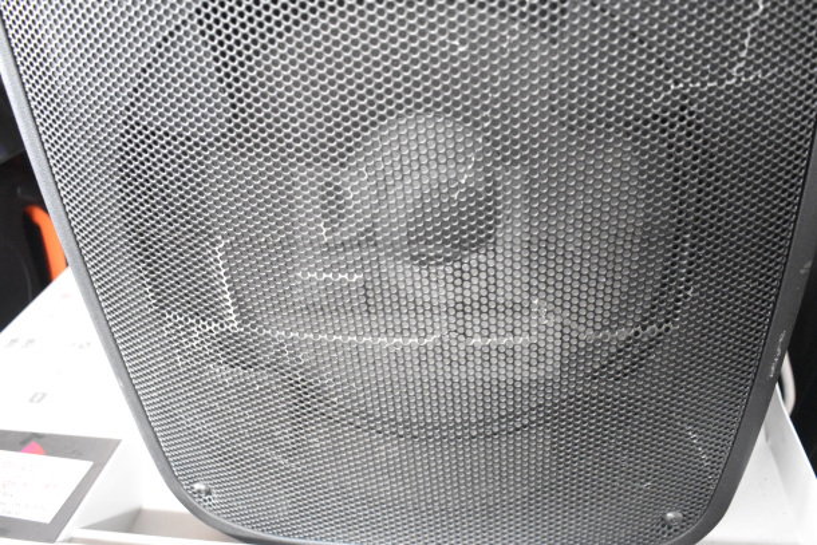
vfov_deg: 40.0
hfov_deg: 57.2
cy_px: 272
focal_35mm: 33
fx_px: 749
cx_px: 408
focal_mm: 22
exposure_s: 1/30
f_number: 3.8
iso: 5000
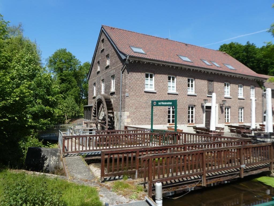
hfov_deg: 71.6
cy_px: 103
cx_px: 137
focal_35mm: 24
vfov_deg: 56.8
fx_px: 190
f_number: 3.3
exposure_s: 1/640
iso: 80
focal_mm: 4.3
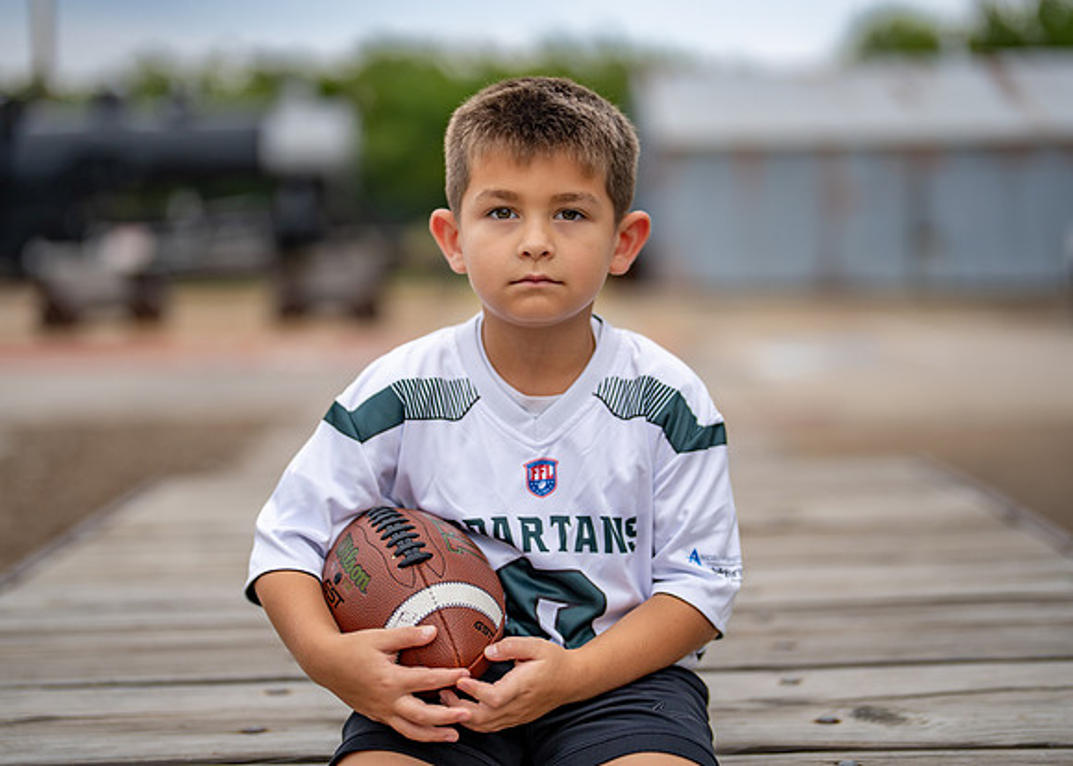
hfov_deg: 34.1
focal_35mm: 57
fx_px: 1749
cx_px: 536
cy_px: 359
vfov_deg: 24.7
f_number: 1.2
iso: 200
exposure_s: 1/2500
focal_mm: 50
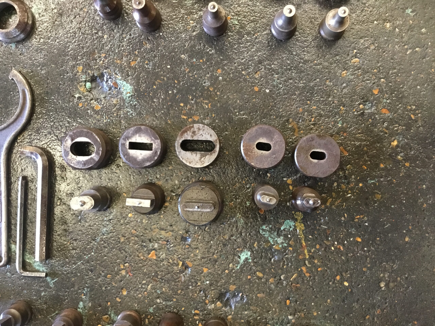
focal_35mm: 31
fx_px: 390
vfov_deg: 45.4
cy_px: 163
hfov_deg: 58.4
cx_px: 218
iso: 250
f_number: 2.4
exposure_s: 1/33
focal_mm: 3.3
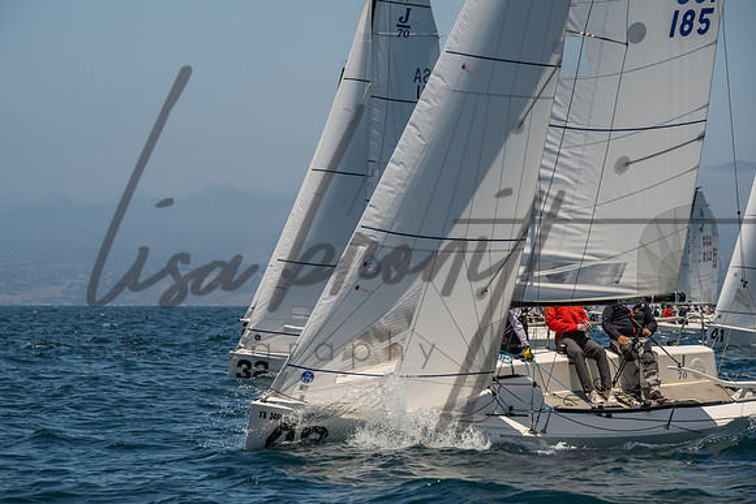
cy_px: 252
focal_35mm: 151
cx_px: 369
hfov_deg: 13.6
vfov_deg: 9.1
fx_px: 3172
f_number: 9
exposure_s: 1/1000
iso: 640
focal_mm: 145
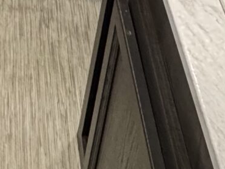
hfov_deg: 16.8
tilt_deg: -17.4
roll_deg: +0.6
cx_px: -177
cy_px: -304
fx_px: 631
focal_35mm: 97
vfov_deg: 11.1
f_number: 2.2
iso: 320
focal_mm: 2.22
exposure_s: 1/50
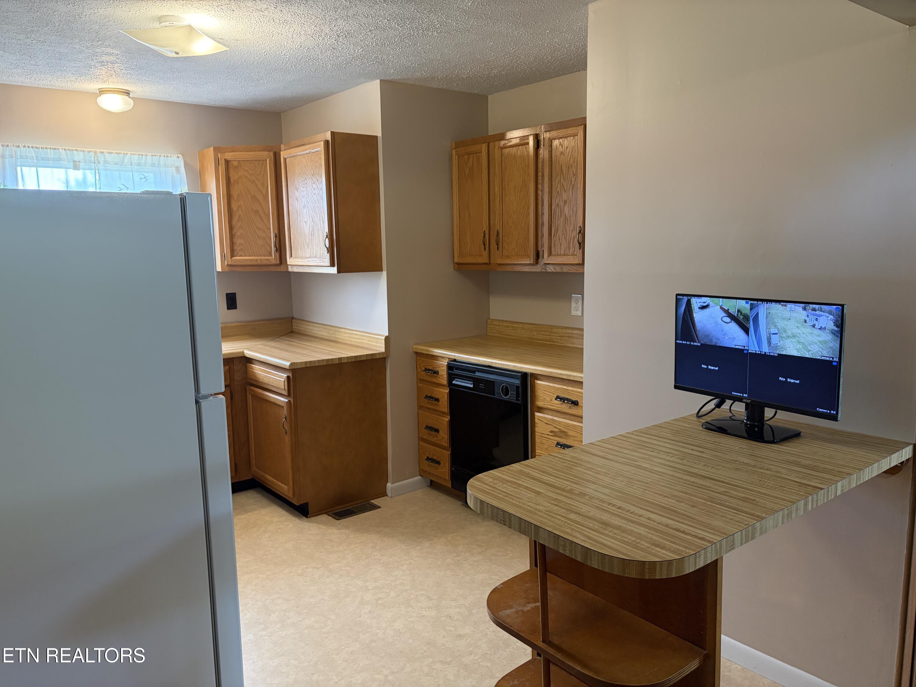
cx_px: 458
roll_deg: +1.4
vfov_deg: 53.1
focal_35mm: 26
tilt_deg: -9.2
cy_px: 344
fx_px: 688
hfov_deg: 67.3
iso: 250
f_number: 1.6
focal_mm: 5.96
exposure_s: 1/60
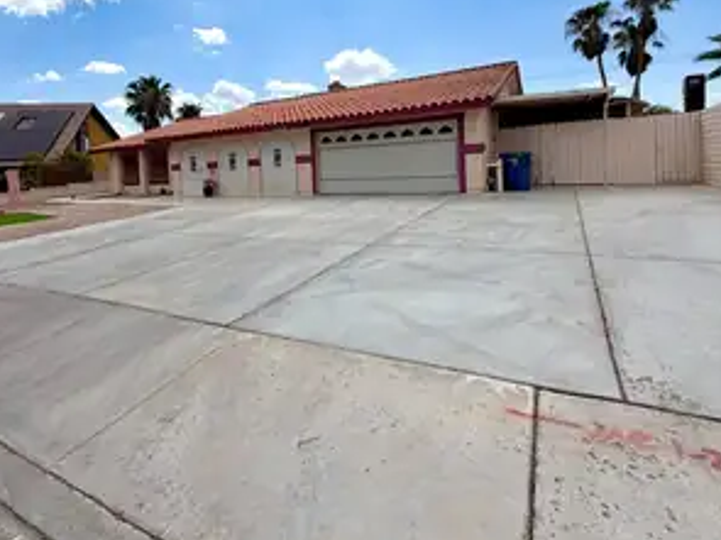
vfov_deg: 67.0
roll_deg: +3.1
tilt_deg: -2.3
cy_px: 186
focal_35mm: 19
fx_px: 396
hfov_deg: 84.6
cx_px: 340
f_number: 2.2
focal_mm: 2.22
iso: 20
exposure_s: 1/1698
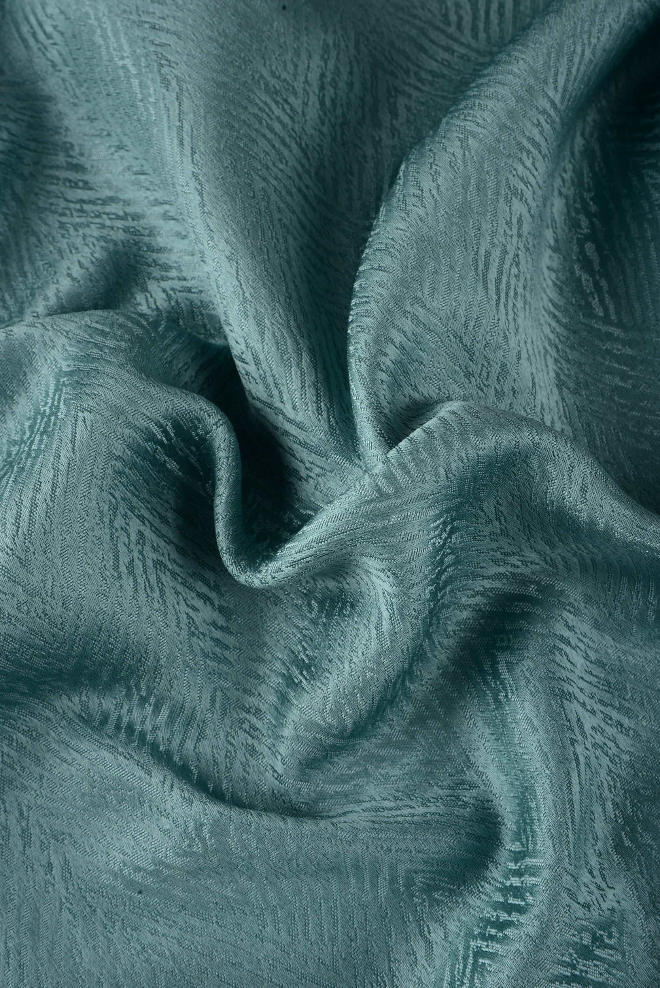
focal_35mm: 82
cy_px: 494
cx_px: 330
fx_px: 2253
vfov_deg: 24.8
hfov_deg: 16.7
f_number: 18
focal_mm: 82
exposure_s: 1/160
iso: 100
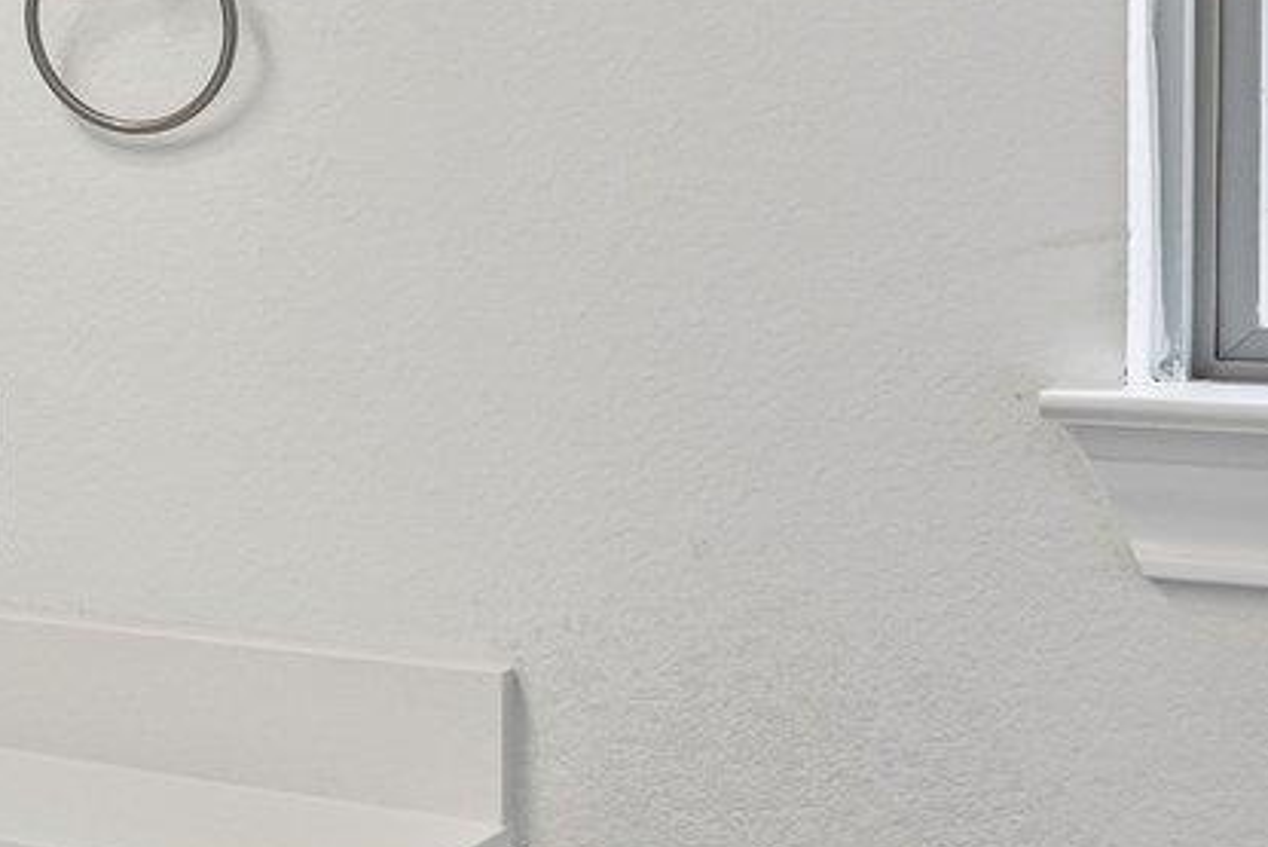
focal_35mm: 74
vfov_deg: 18.3
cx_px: -422
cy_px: 185
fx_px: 2607
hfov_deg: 23.8
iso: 100
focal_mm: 15
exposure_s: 1/30
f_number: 6.7
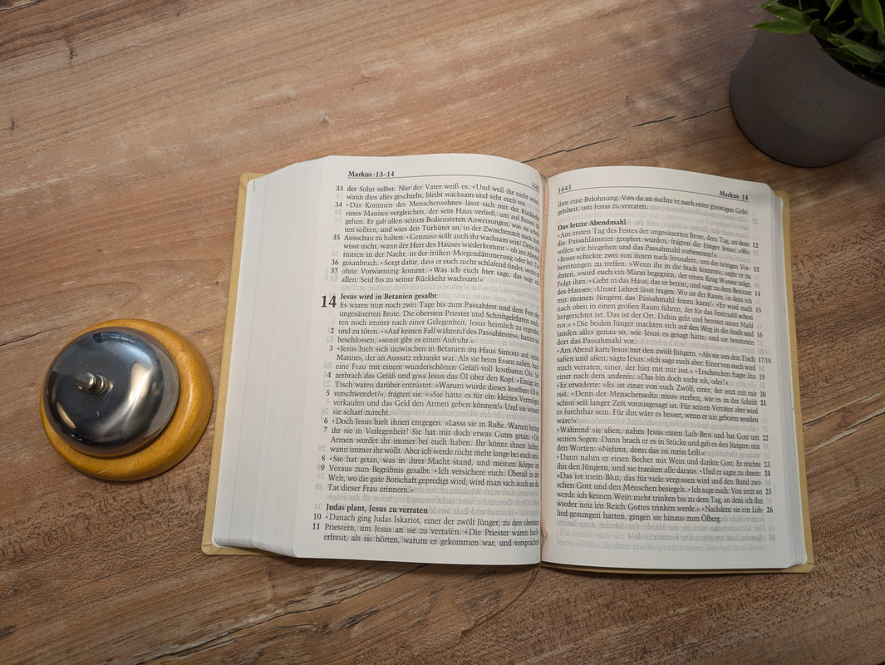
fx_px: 640
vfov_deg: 54.9
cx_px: 442
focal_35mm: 25
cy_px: 332
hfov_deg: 69.4
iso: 73
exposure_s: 1/50
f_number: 1.89
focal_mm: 5.43
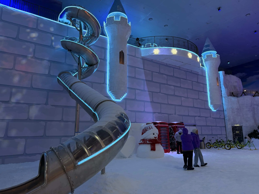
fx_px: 180
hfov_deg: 71.6
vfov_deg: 56.8
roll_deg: +0.3
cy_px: 97
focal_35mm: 24
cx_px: 130
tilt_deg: +10.4
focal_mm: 6.76
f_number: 1.78
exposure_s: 1/100
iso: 160
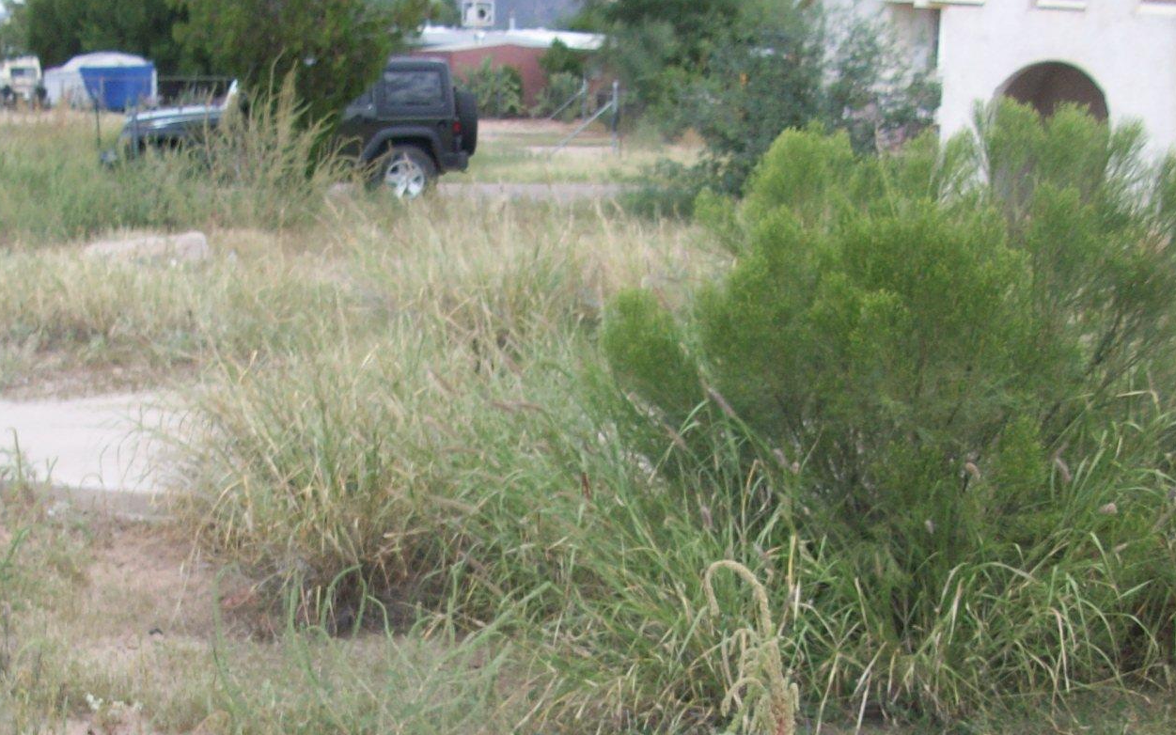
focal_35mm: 59
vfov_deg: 21.7
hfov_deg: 34.5
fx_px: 1891
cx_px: 533
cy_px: 615
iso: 64
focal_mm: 5.7
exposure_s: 1/448
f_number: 2.8
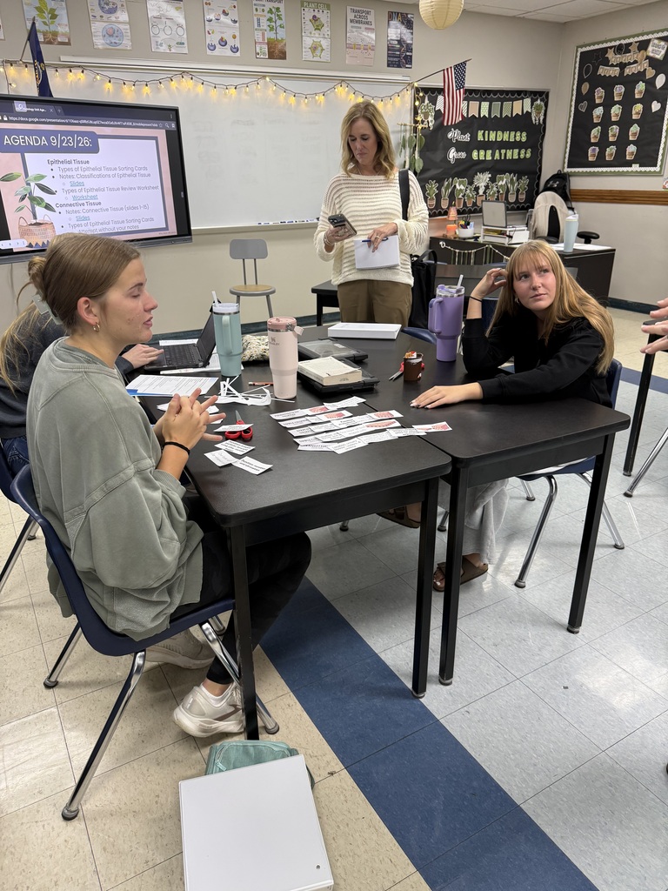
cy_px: 446
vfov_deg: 71.6
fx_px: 618
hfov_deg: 56.8
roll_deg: +0.3
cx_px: 334
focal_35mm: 24
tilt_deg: -23.2
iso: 125
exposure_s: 1/60
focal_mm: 6.76
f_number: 1.78
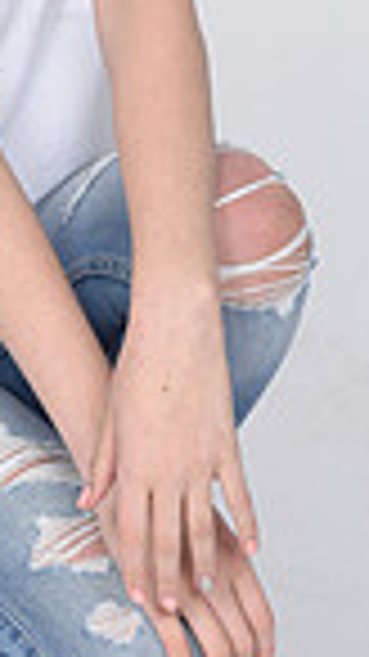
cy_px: -248
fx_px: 3483
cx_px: -61
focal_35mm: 200
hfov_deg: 6.0
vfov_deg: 10.5
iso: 160
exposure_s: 1/125
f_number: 8
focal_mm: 48
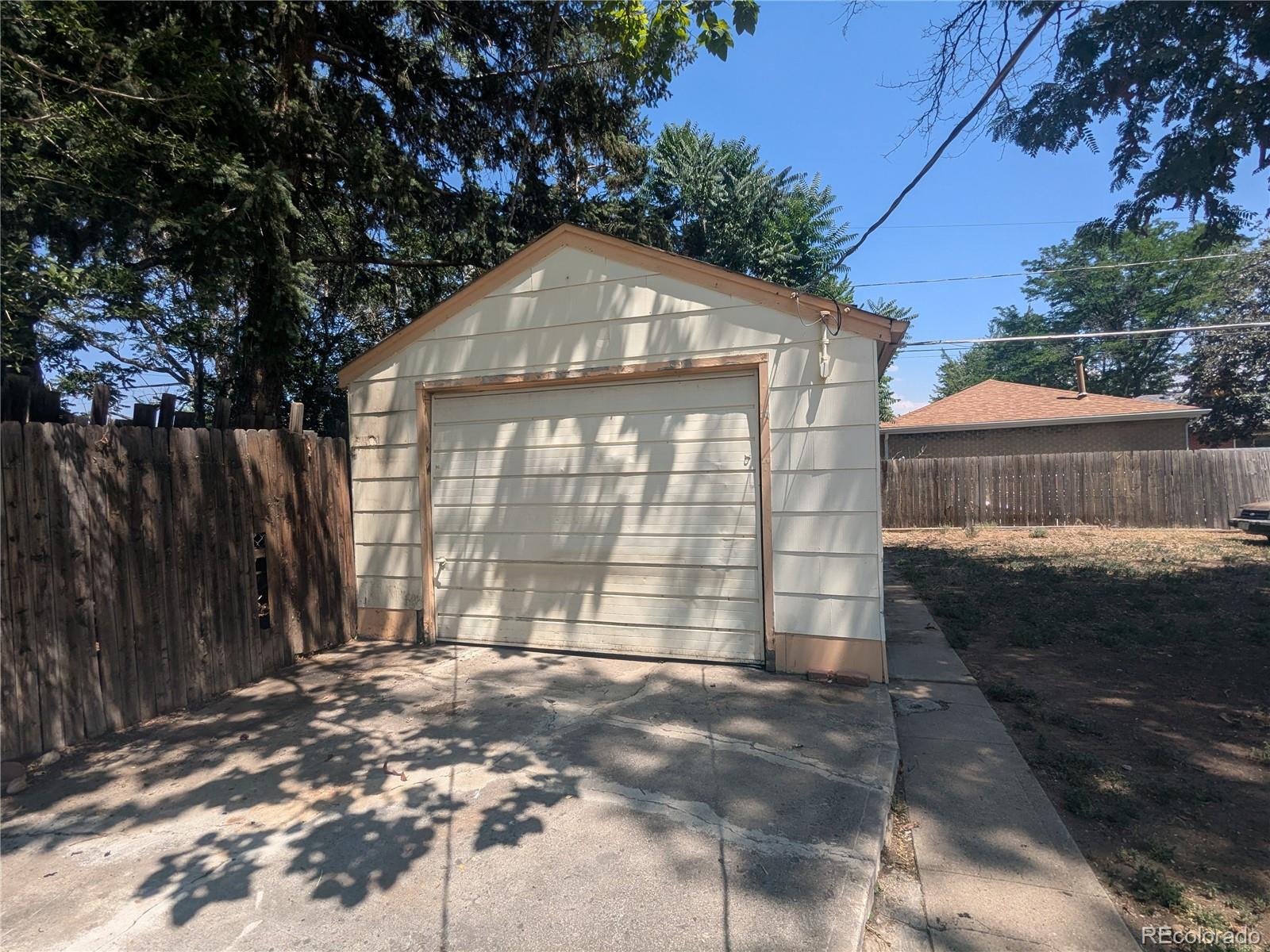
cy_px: 476
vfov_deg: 78.1
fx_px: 587
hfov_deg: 94.5
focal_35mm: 16
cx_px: 635
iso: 60
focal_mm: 2.35
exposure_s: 1/1475
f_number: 2.2
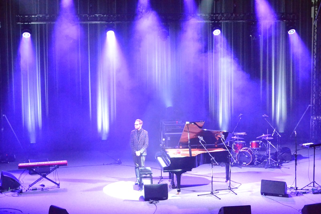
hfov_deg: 37.9
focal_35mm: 52
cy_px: 107
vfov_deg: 25.7
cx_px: 160
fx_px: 468
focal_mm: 35
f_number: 4.5
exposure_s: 1/15
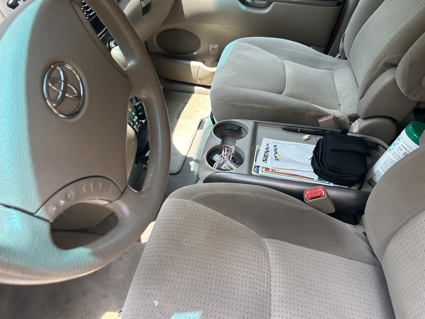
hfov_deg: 67.3
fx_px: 319
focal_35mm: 26
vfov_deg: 53.1
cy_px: 160
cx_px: 212
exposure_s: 1/242
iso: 50
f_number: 1.5
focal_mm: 5.7
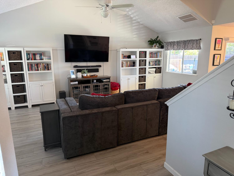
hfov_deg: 71.6
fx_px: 162
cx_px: 117
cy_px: 88
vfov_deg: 56.8
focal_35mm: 24
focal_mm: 6.76
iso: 320
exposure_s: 1/60
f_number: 1.78
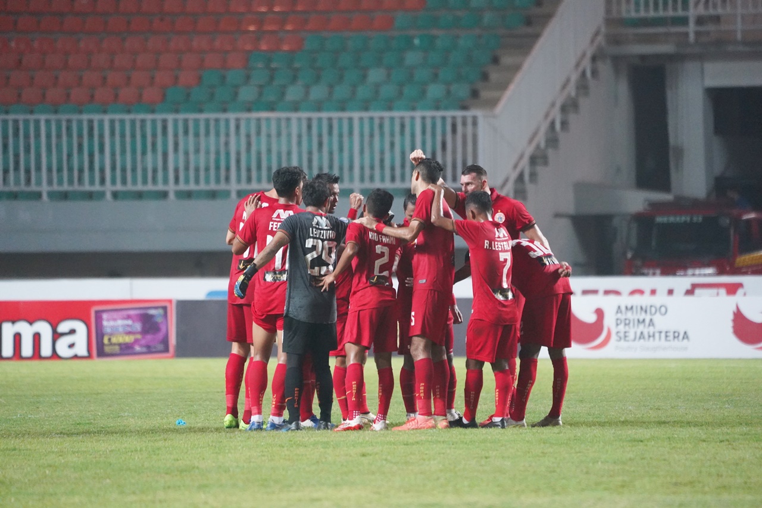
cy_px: 254
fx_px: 8465
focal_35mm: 400
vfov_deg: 3.4
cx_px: 381
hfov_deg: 5.2
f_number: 5.6
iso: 10000
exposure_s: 1/500
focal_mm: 400
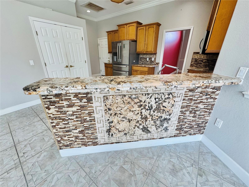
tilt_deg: -21.8
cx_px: 124
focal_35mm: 14
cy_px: 94
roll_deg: +0.7
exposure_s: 1/120
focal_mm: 2.22
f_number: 2.2
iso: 200
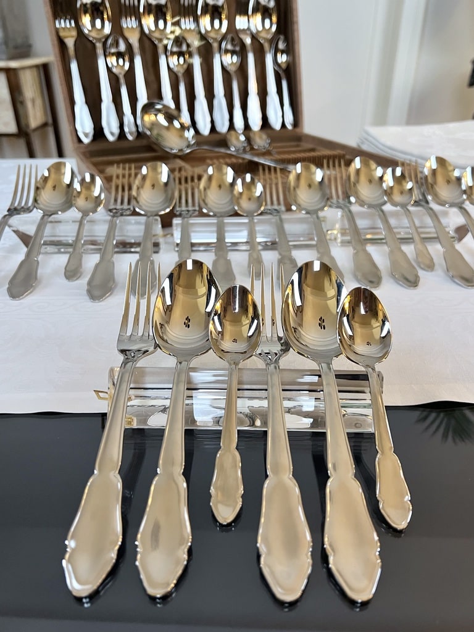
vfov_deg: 67.3
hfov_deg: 53.1
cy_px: 316
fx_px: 475
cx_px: 237
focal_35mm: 26
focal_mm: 5.7
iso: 320
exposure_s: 1/50
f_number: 1.5
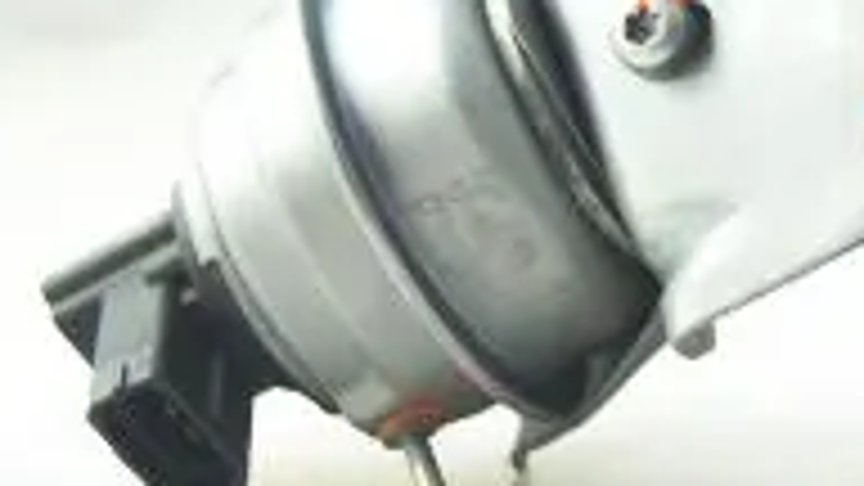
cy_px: -56
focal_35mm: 172
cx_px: 1195
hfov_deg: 12.1
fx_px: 3932
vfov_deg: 7.0
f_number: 5
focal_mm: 35
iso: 400
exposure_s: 1/160
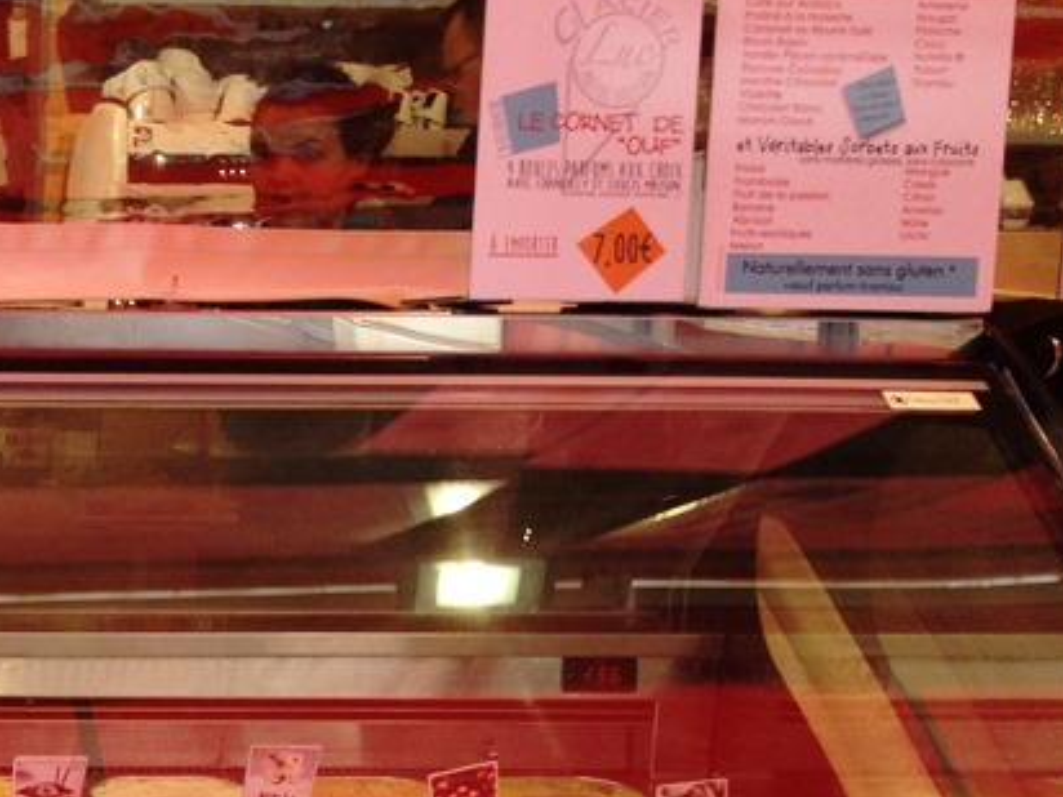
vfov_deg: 16.7
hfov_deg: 20.9
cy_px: 717
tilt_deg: -13.2
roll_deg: -1.5
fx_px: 2672
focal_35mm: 87
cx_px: -224
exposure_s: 1/120
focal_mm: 4.28
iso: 64
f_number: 2.4
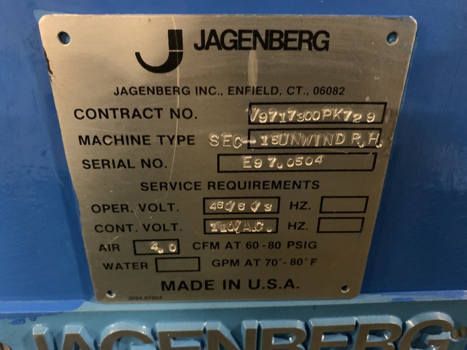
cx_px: 234
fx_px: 351
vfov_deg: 53.1
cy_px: 175
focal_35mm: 26
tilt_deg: -29.3
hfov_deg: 67.3
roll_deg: -2.2
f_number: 1.8
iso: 800
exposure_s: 1/23
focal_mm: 4.25
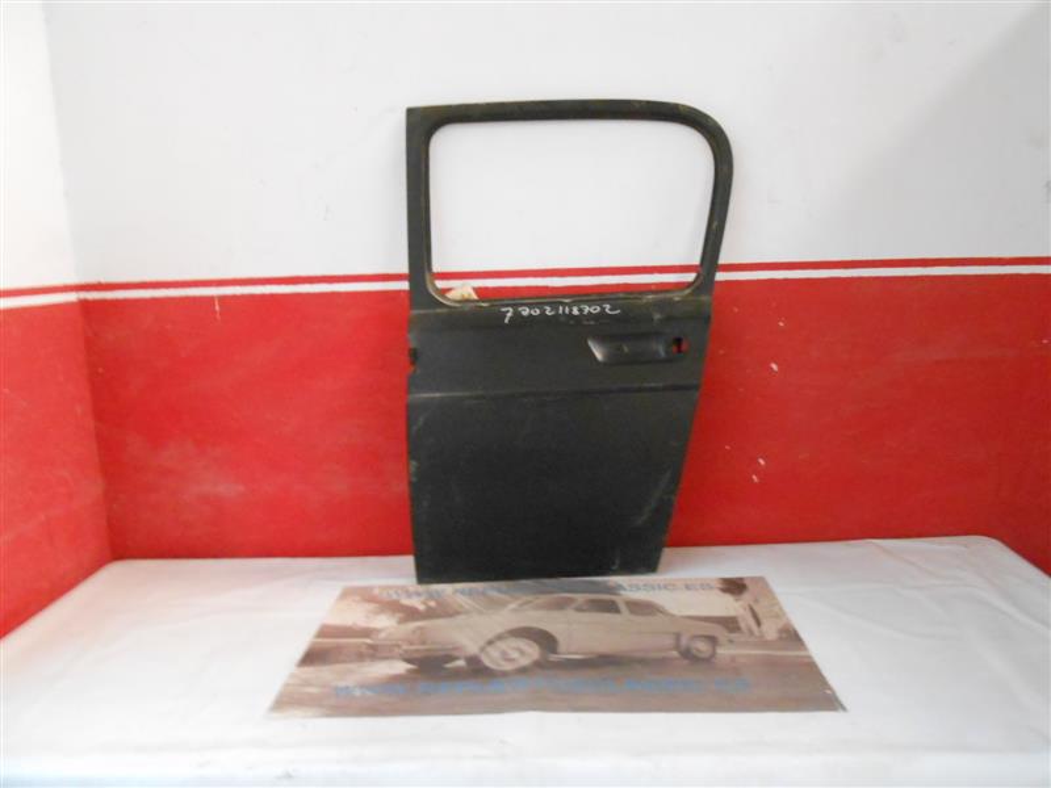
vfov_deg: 53.1
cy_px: 394
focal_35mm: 26
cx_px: 526
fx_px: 789
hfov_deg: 67.3
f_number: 3.5
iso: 800
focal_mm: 4.6
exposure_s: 1/6
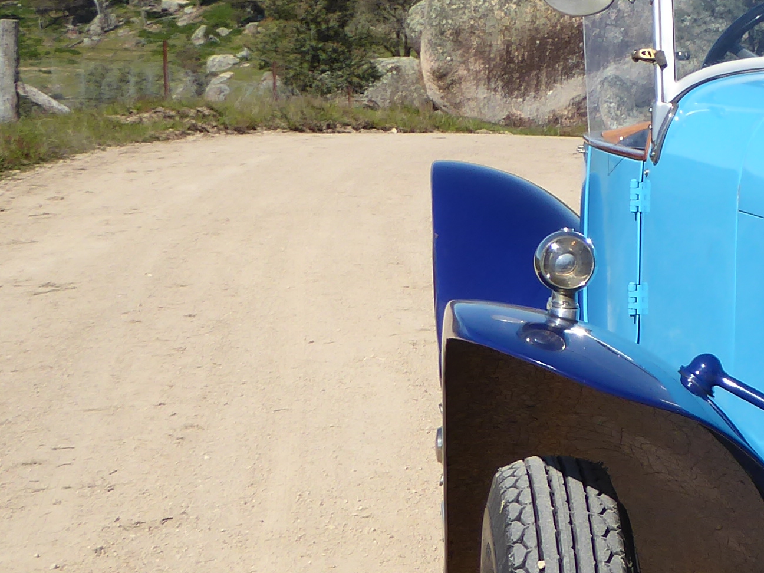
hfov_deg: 13.2
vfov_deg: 10.4
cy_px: 370
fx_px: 3134
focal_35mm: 142
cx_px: 1131
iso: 80
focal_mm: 7.8
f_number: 3.9
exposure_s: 1/800
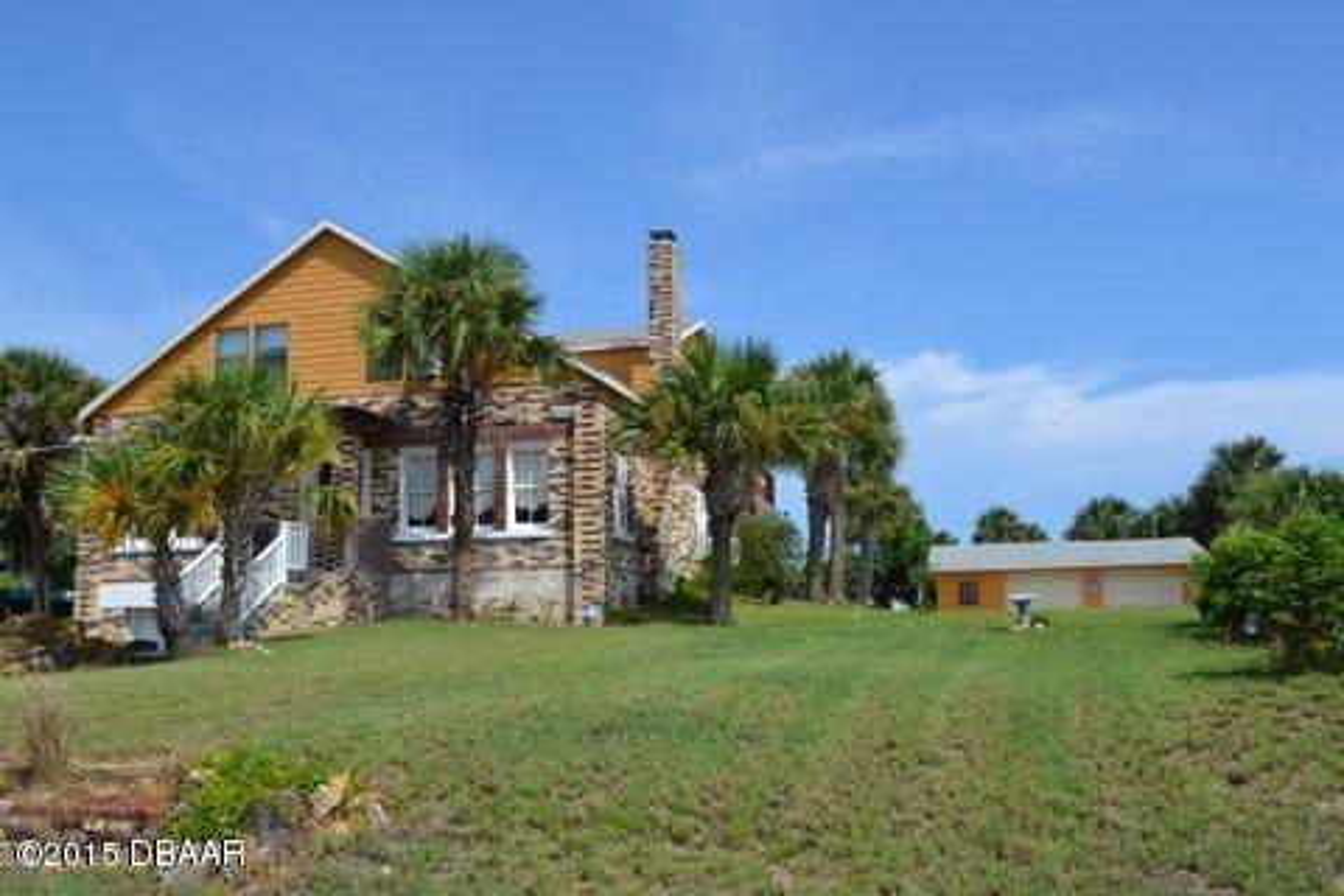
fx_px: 1232
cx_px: 672
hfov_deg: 57.2
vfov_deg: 40.0
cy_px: 448
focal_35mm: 33
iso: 100
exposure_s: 1/320
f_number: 8
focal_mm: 22
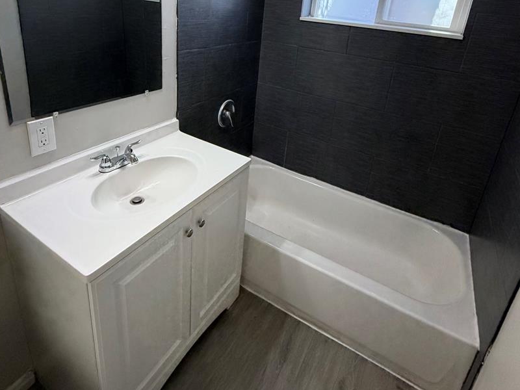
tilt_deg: -18.2
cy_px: 107
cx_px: 266
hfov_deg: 79.0
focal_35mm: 21
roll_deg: -6.5
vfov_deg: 60.6
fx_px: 315
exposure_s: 1/120
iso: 200
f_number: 2.2
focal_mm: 2.22
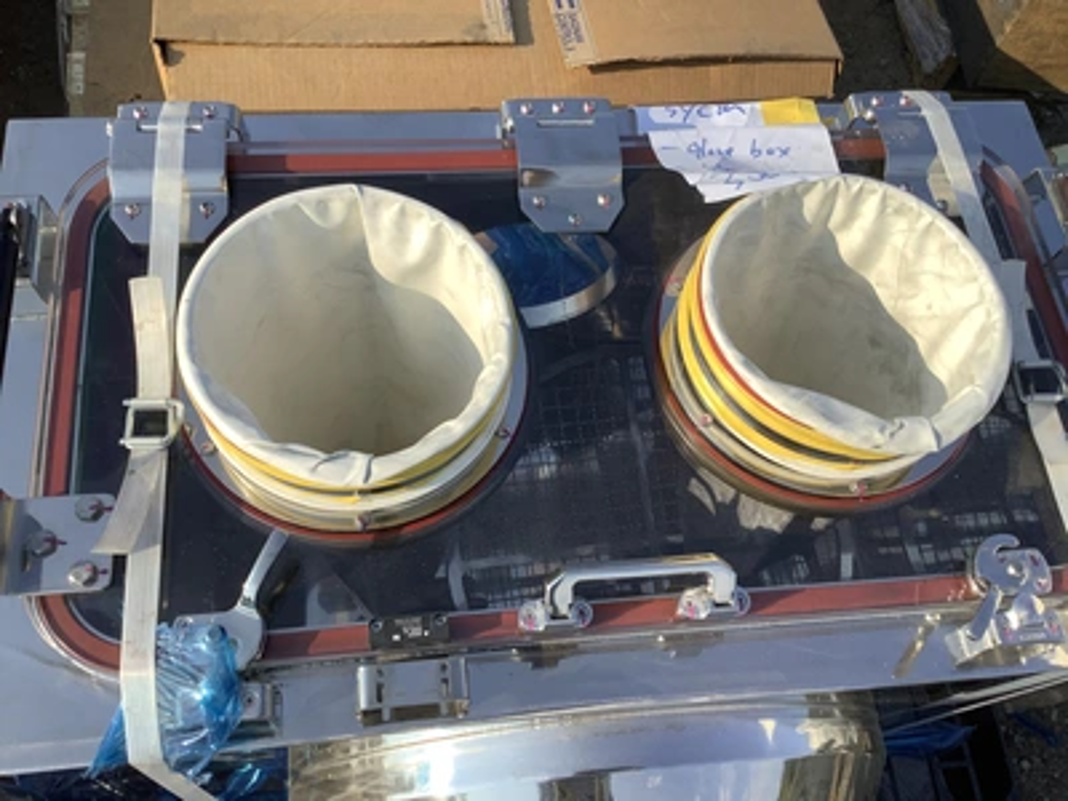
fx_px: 956
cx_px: 534
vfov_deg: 45.4
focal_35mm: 31
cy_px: 400
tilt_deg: -63.3
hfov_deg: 58.4
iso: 25
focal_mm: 3.3
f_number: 2.4
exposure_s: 1/1235
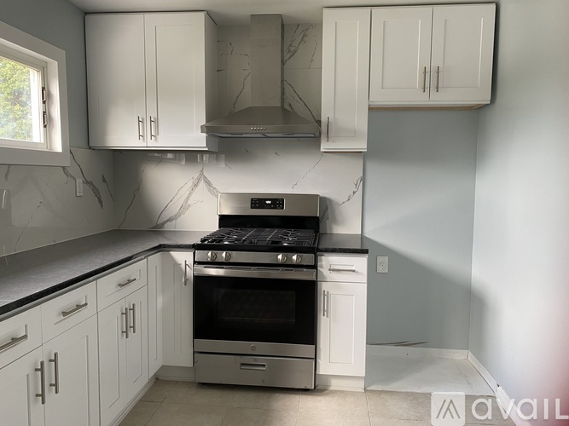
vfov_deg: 53.0
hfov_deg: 67.3
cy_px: 213
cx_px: 284
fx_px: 427
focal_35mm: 26
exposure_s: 1/68
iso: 125
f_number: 1.8
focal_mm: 4.25
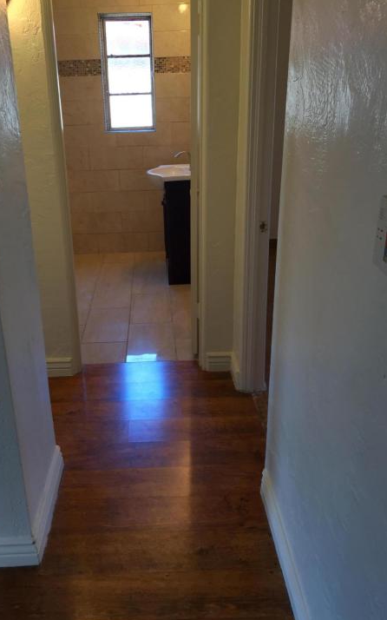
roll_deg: +1.6
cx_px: 155
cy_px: 317
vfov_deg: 58.1
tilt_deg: -20.0
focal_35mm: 33
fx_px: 557
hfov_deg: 38.2
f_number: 2.2
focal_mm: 4.15
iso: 32
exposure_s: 1/60
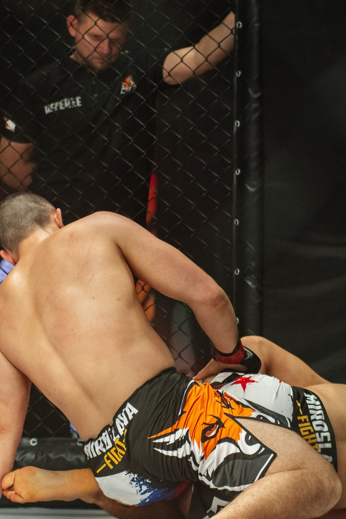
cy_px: 259
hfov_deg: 8.6
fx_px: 2292
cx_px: 145
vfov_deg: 12.9
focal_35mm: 159
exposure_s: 1/1000
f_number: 4
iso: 2000
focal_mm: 80
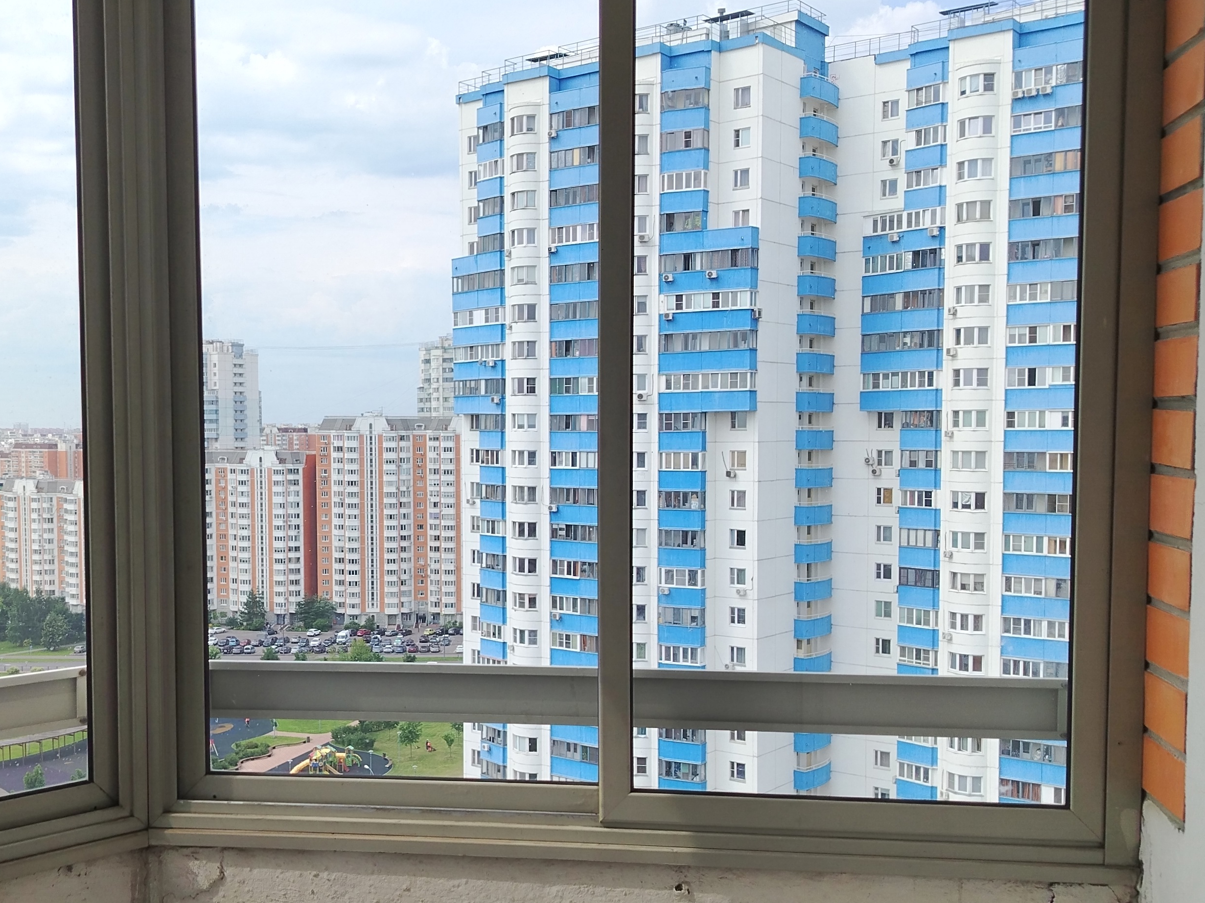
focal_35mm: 39
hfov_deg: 47.6
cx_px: 496
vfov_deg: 36.7
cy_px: 518
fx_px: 1357
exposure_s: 1/810
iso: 100
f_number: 1.75
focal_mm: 5.25
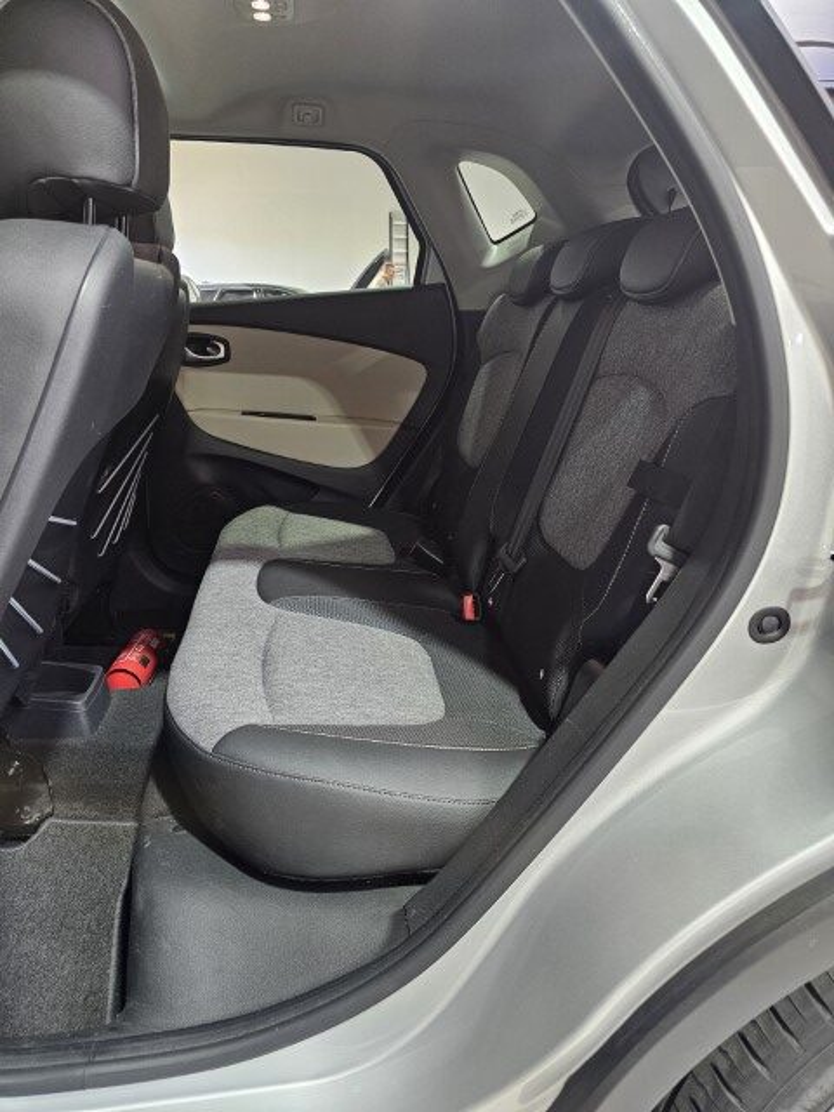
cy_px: 556
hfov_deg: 58.9
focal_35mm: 23
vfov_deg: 73.9
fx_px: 739
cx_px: 417
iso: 640
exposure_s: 1/142
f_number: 1.7
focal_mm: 6.3
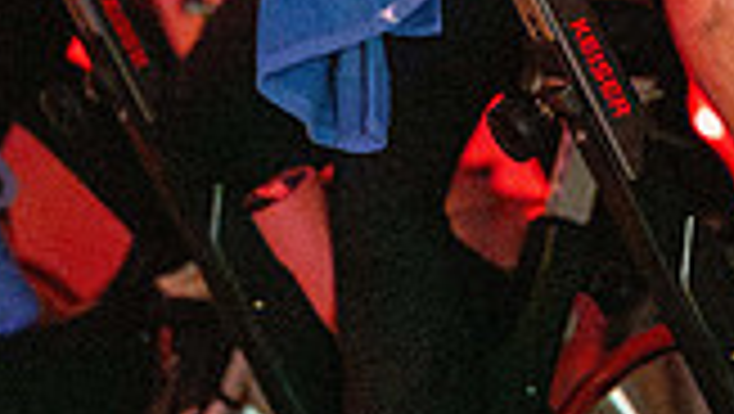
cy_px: -477
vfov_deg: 3.6
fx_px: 6506
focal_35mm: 334
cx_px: 548
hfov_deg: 6.5
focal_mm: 85
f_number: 1.8
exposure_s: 1/250
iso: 8000
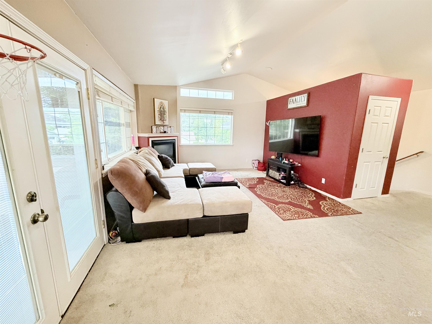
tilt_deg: -10.6
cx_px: 216
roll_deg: -0.6
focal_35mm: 14
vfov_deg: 85.7
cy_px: 162
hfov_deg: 102.1
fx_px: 175
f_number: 2.2
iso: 320
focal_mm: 2.22
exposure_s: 1/60
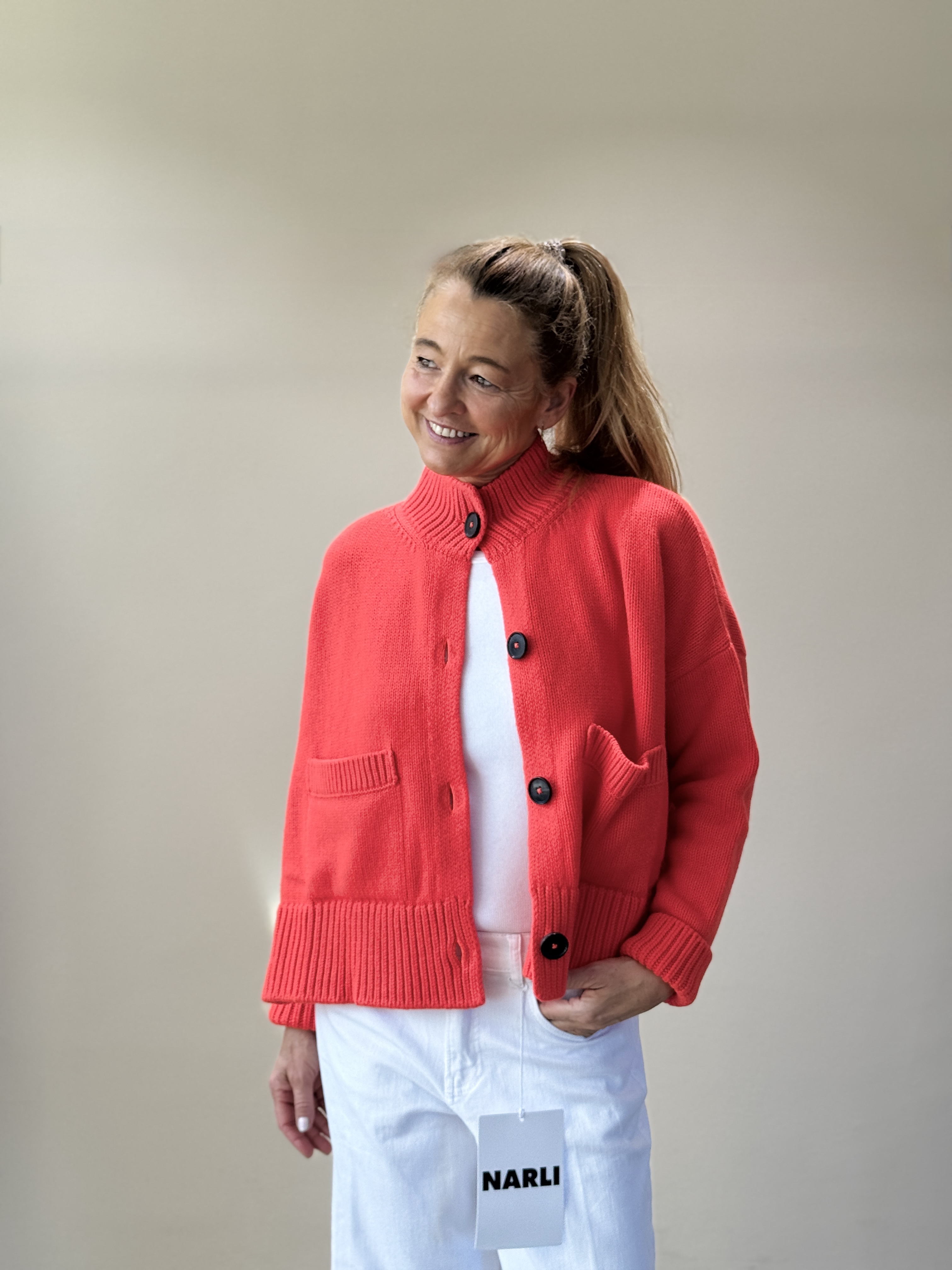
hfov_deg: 30.3
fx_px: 1760
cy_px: 635
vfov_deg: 39.7
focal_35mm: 48
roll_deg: -0.2
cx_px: 476
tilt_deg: -5.2
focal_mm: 6.76
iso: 64
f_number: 1.78
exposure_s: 1/170
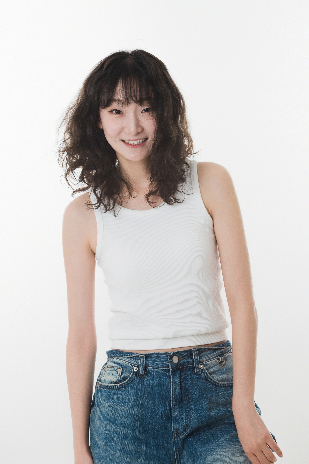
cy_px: 232
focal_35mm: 190
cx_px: 154
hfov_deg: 7.2
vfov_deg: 10.8
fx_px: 2444
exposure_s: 1/125
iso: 100
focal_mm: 190
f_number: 10
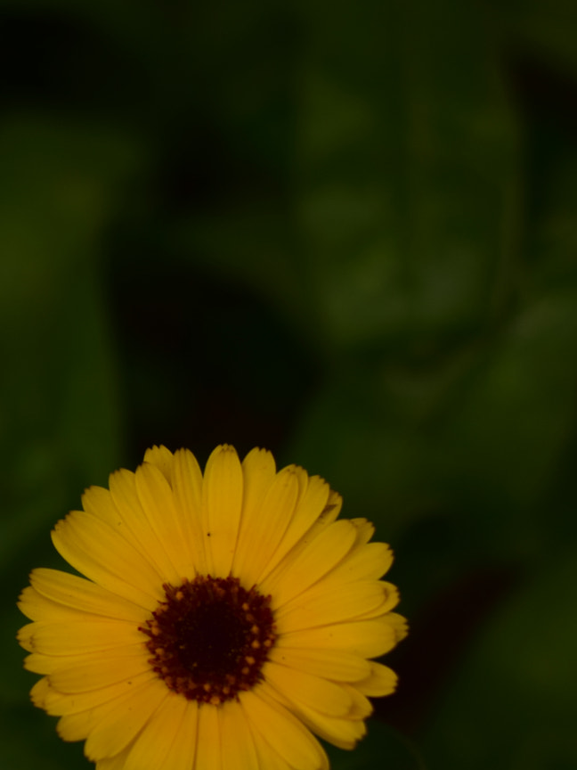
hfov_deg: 8.6
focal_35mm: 171
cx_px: -142
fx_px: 3800
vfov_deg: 11.5
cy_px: 557
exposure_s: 1/800
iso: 100
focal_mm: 50
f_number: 3.2
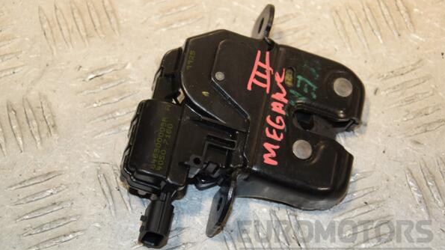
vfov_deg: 10.9
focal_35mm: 111
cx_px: 223
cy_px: 132
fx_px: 1309
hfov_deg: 19.3
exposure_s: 1/200
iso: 800
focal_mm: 70
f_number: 6.3
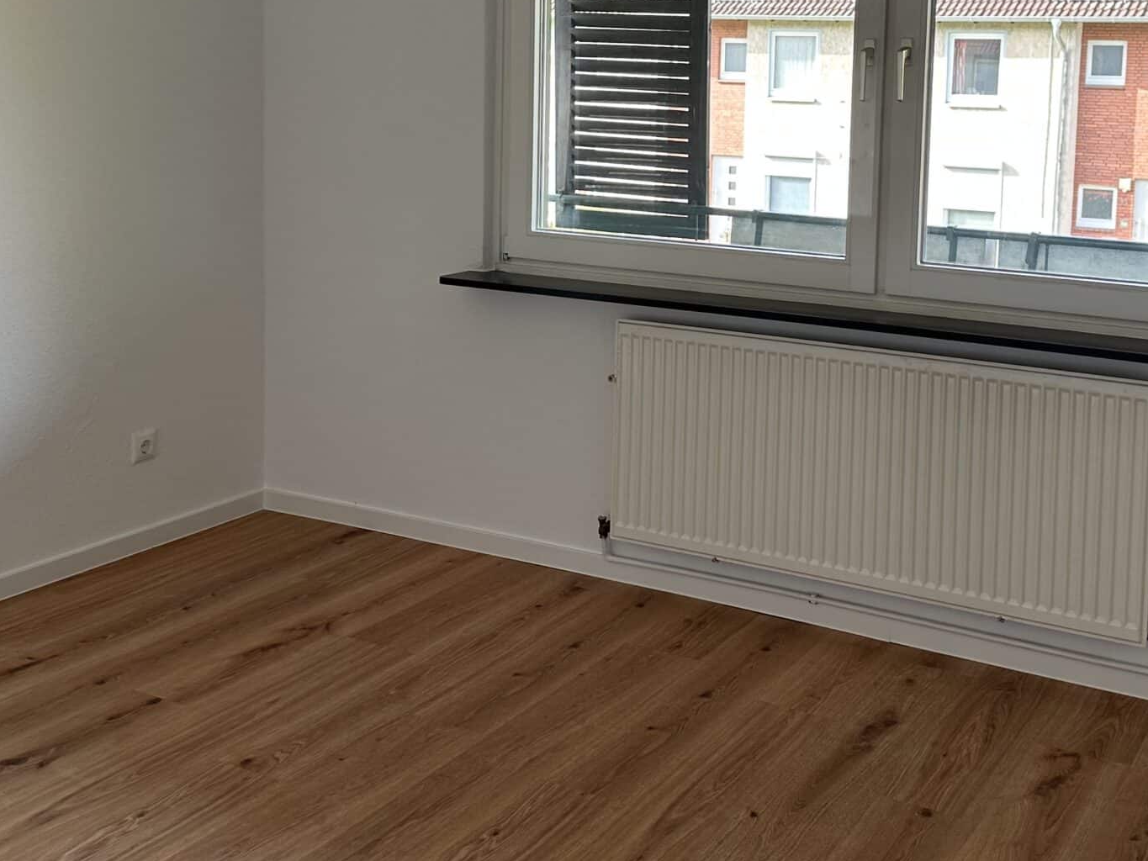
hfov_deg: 41.9
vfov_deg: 31.5
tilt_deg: -5.3
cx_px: 685
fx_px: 1493
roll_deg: -1.3
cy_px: 191
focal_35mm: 45
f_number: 1.78
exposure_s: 1/144
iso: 100
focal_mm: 6.86
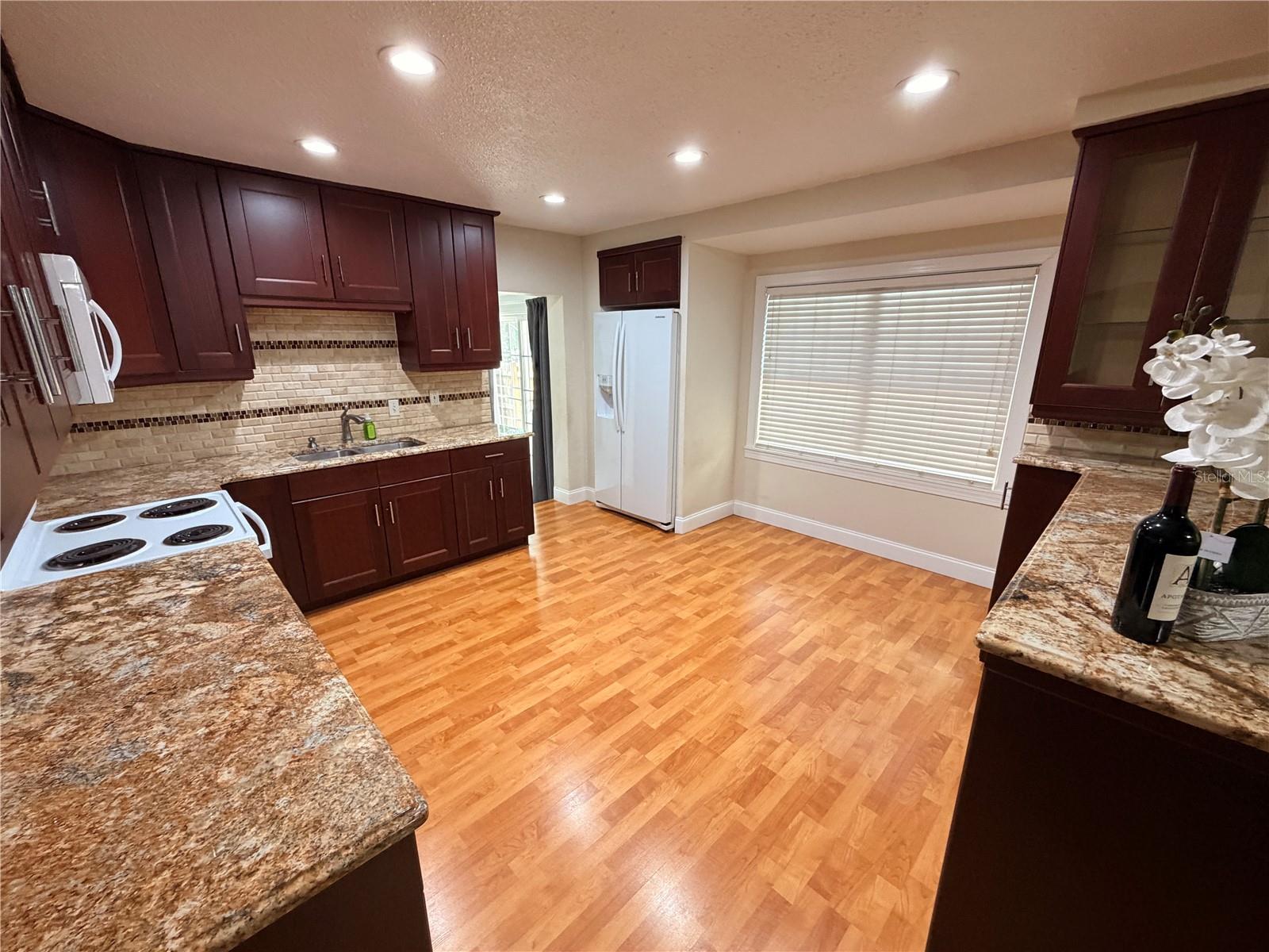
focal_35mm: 14
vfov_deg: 85.7
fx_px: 513
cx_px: 634
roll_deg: -0.1
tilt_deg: -14.4
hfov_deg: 102.1
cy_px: 476
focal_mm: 2.22
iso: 320
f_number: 2.2
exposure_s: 1/60
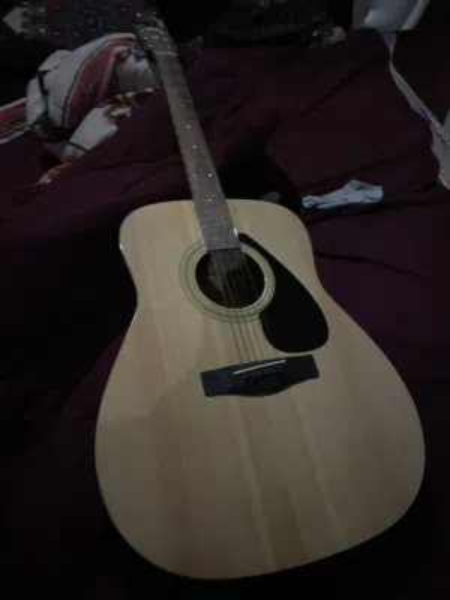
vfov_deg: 67.3
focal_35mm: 26
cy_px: 300
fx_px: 451
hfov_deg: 53.1
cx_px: 225
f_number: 1.8
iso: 2500
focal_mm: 4.25
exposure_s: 1/4
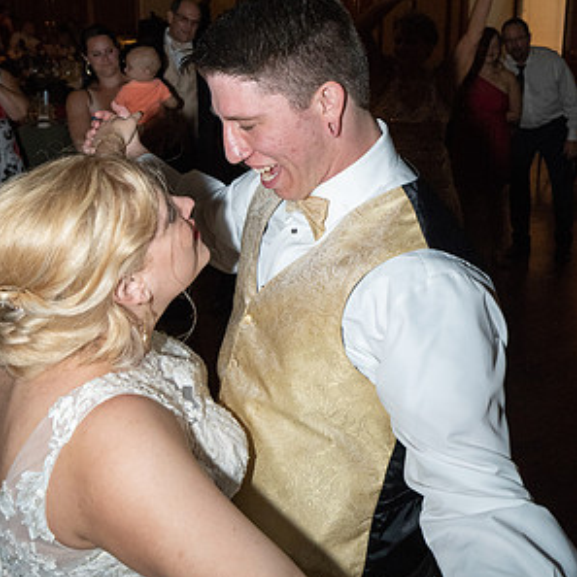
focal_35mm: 45
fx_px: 849
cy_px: 155
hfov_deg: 37.6
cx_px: 289
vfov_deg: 36.8
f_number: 5.6
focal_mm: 35
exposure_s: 1/250
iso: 8000
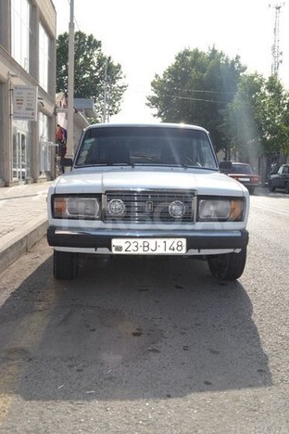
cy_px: 216
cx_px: 150
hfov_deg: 37.8
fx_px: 421
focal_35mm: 35
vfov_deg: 54.4
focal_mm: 22
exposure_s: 1/200
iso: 100
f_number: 9
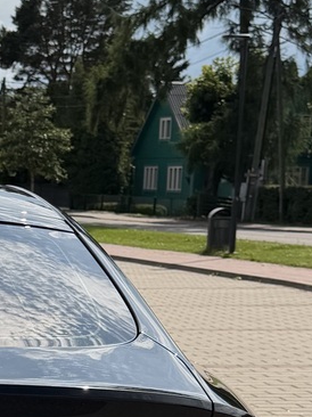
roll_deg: -0.9
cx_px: -174
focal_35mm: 105
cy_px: 341
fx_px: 1263
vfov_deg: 18.5
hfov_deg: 13.2
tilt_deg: -8.1
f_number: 1.78
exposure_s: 1/11905
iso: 80
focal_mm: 6.76
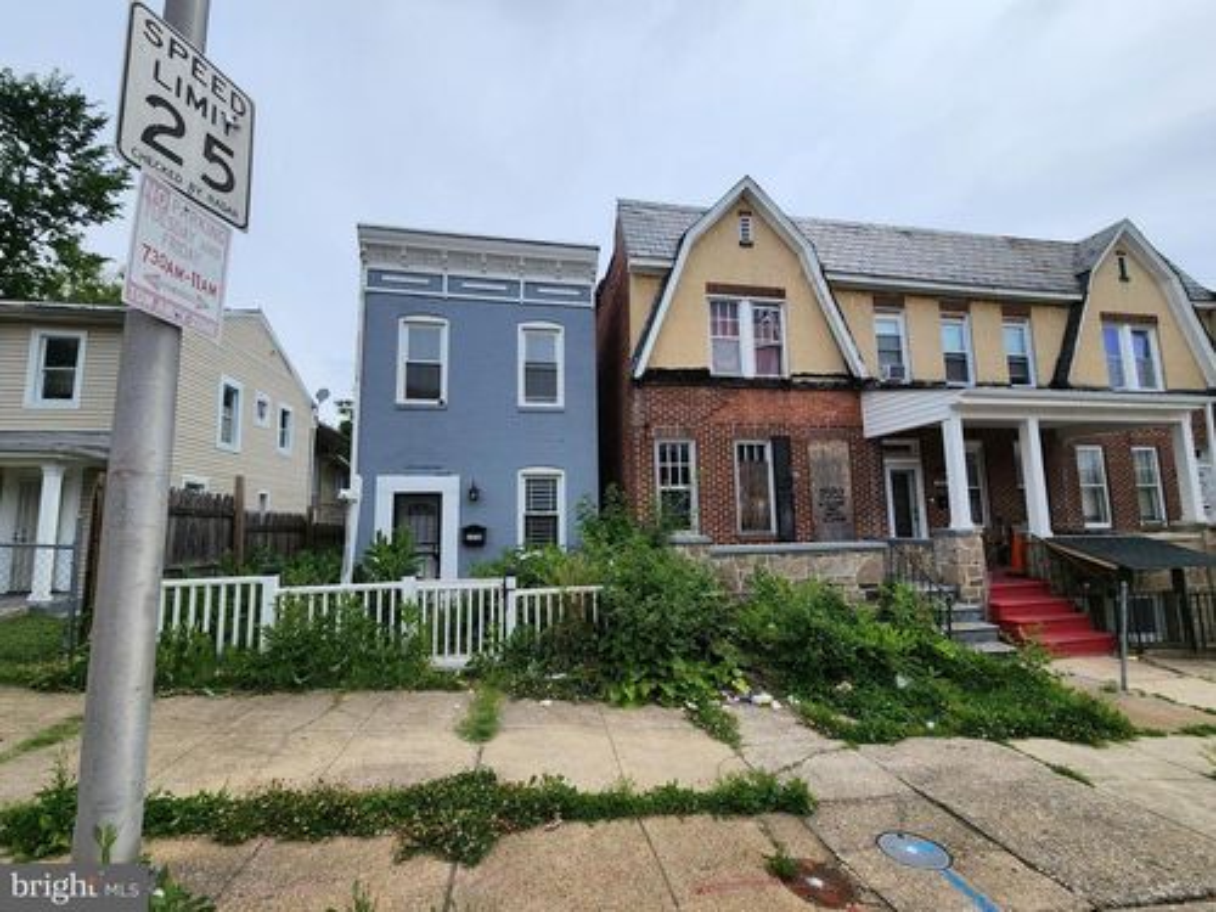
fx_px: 457
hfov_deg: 106.2
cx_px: 608
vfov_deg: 89.9
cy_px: 456
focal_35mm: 13
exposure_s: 1/3067
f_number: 2.2
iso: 50
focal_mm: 2.2
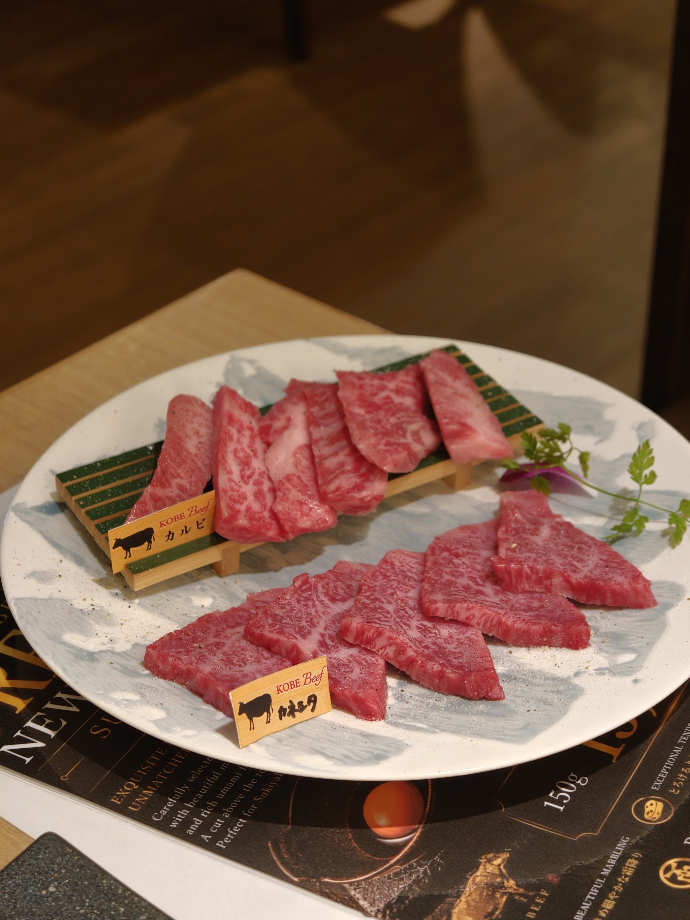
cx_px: 345
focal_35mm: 70
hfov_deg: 21.0
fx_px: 1861
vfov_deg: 27.8
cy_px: 460
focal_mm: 16.53
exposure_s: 1/50.3
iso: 2000
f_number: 2.1
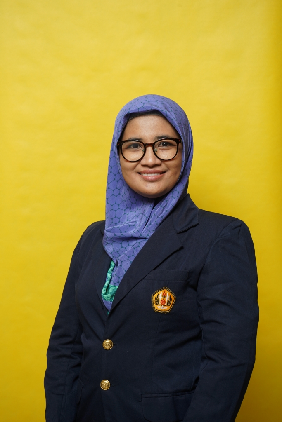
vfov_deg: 28.8
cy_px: 211
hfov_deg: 19.5
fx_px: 822
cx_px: 141
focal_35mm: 70
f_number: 7.1
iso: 500
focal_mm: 70
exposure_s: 1/200
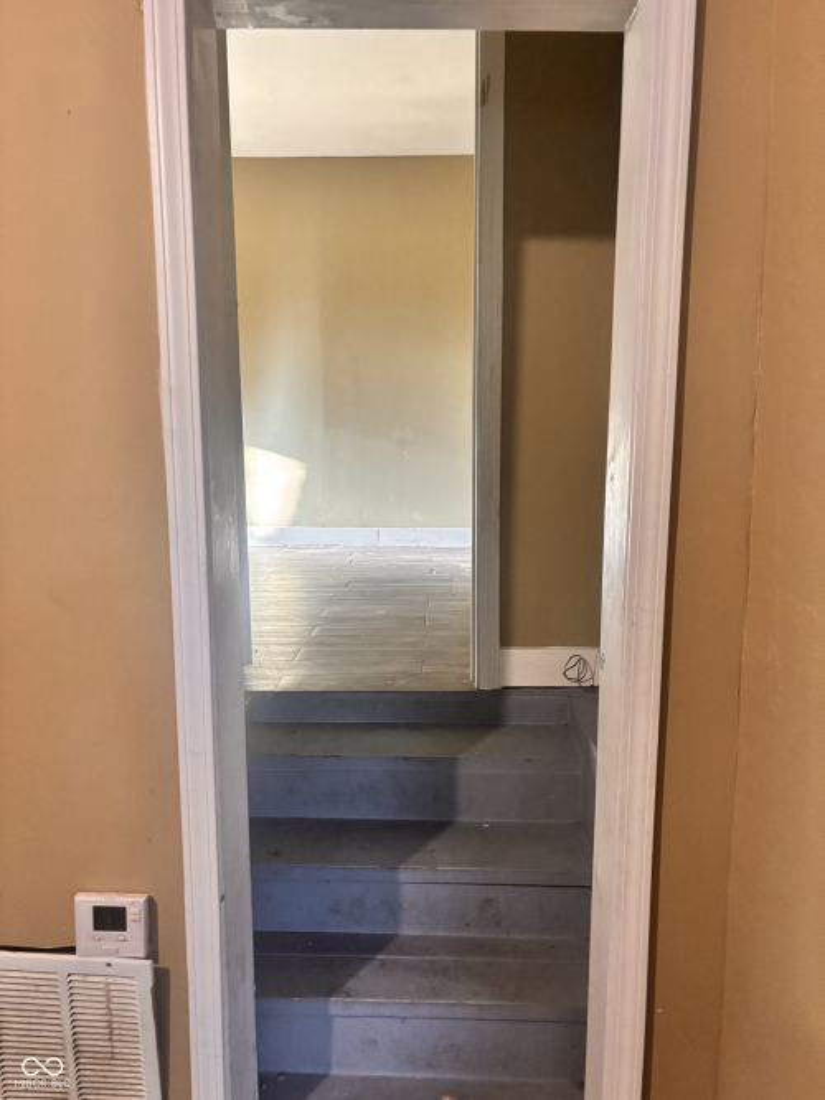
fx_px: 826
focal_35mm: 26
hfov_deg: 53.0
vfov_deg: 67.3
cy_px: 550
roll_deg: -0.1
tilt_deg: -8.3
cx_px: 412
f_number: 1.6
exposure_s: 1/40
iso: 500
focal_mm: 5.96
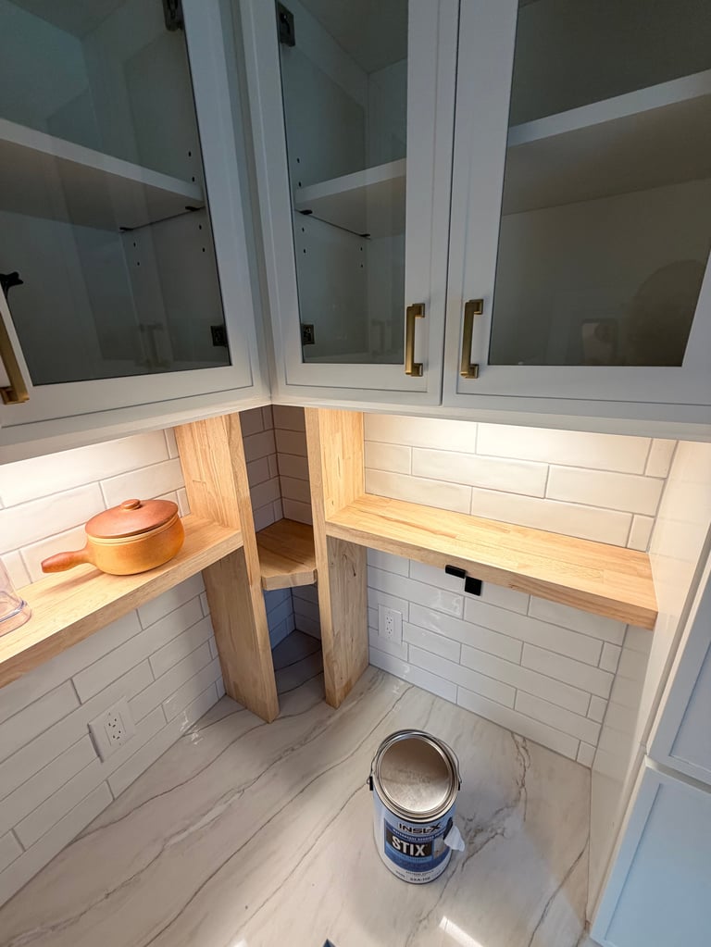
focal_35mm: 14
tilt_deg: -18.2
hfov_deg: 85.7
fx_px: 383
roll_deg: +4.2
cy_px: 474
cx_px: 356
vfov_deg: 102.0
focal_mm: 2.22
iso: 80
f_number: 2.2
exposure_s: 1/120
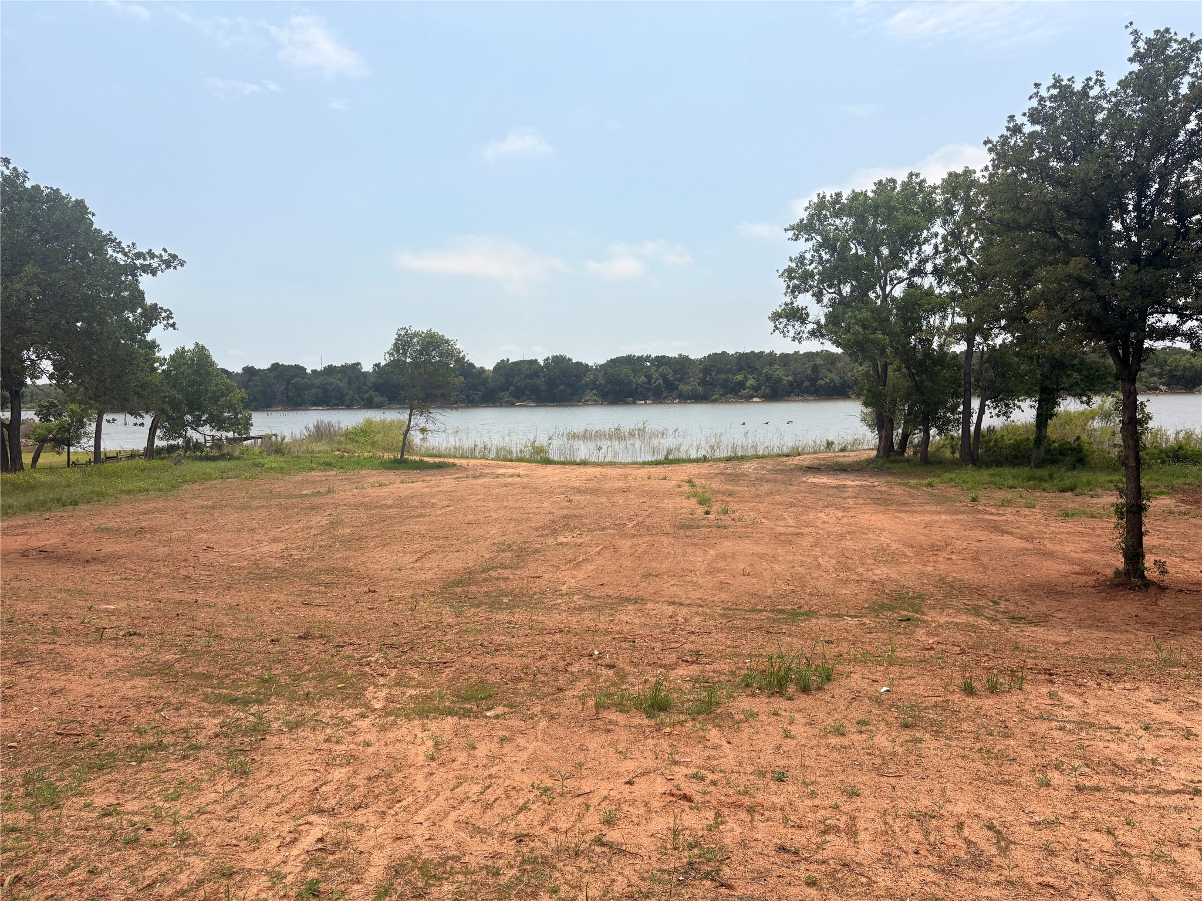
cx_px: 601
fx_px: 903
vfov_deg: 53.1
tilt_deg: -4.0
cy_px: 450
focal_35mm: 26
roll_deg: +1.1
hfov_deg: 67.3
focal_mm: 5.96
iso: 50
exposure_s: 1/5348
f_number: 1.6
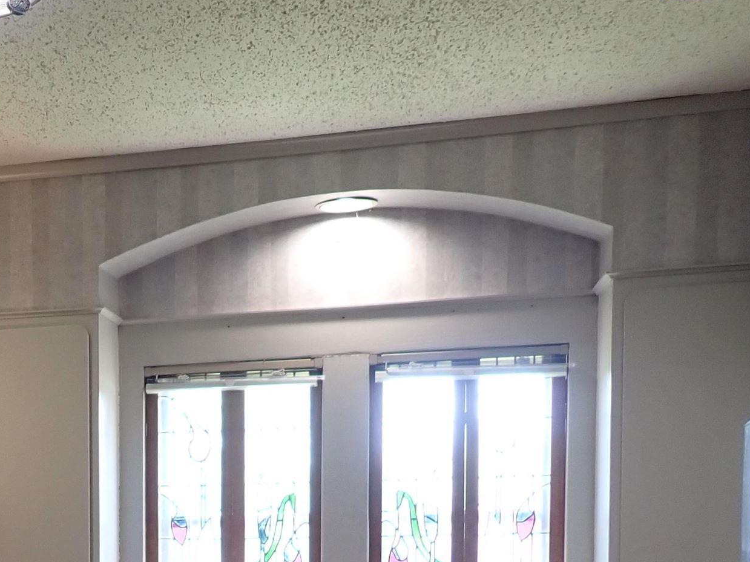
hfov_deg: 28.7
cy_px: 652
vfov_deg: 22.1
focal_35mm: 62
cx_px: -47
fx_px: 1343
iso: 200
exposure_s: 1/60
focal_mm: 4.5
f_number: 2
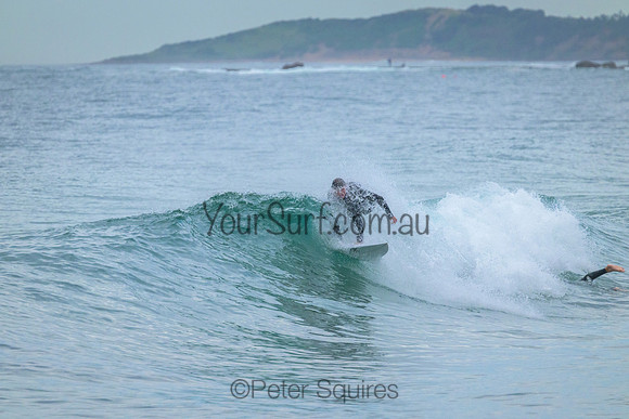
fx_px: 10660
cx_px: 314
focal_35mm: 610
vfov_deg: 2.3
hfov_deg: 3.4
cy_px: 210
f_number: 11
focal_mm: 610
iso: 3600
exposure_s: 1/1250
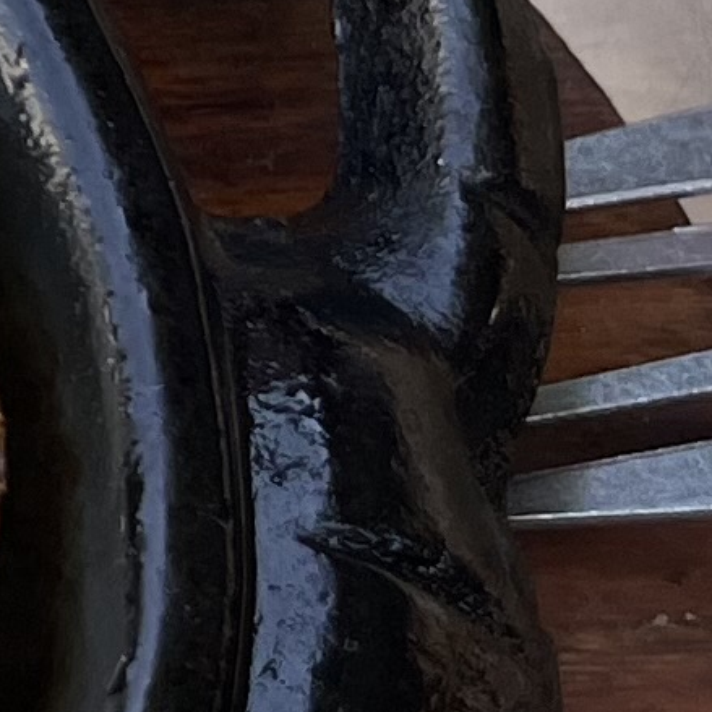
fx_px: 4910
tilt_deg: -41.4
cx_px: -1362
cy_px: -652
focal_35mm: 211
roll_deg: -2.9
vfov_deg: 8.0
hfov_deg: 7.4
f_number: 1.6
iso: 50
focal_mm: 5.1
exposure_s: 1/432
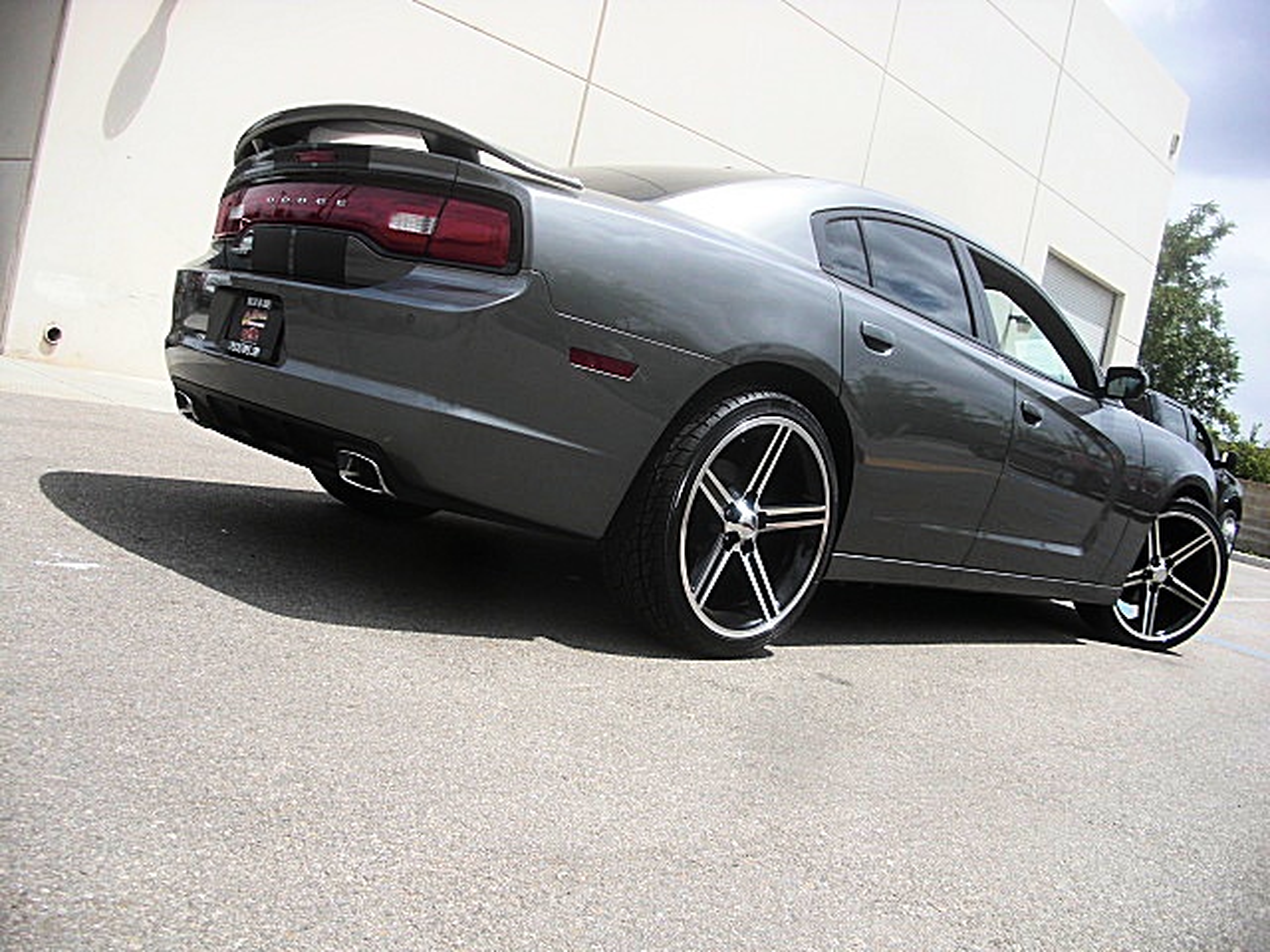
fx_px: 1321
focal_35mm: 36
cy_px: 476
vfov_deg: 39.7
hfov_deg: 51.4
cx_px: 635
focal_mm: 6.3
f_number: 2.8
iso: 50
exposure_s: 1/800
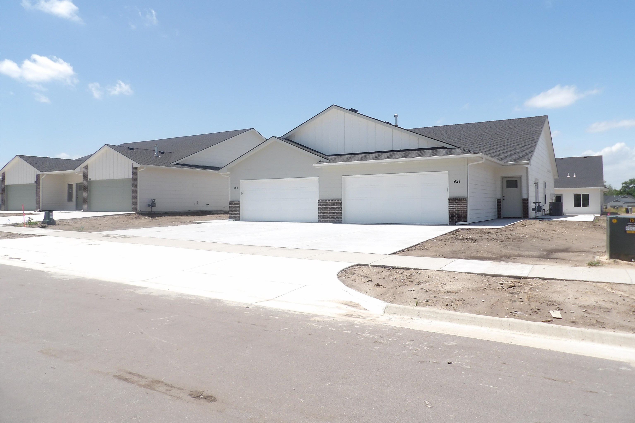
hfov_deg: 71.5
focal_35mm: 25
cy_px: 198
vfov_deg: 51.3
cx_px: 318
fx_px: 441
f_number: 2.8
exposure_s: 1/1399
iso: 100
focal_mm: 4.3
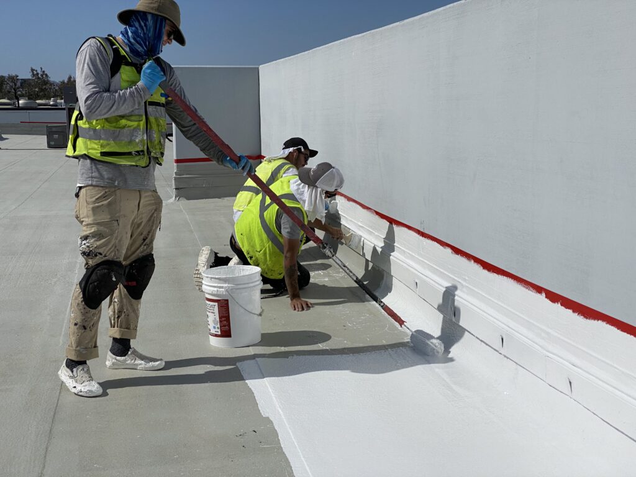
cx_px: 318
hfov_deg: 36.8
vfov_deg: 28.0
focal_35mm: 52
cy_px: 238
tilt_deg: -7.6
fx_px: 955
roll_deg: +0.5
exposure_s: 1/6849
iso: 25
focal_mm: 6
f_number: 2
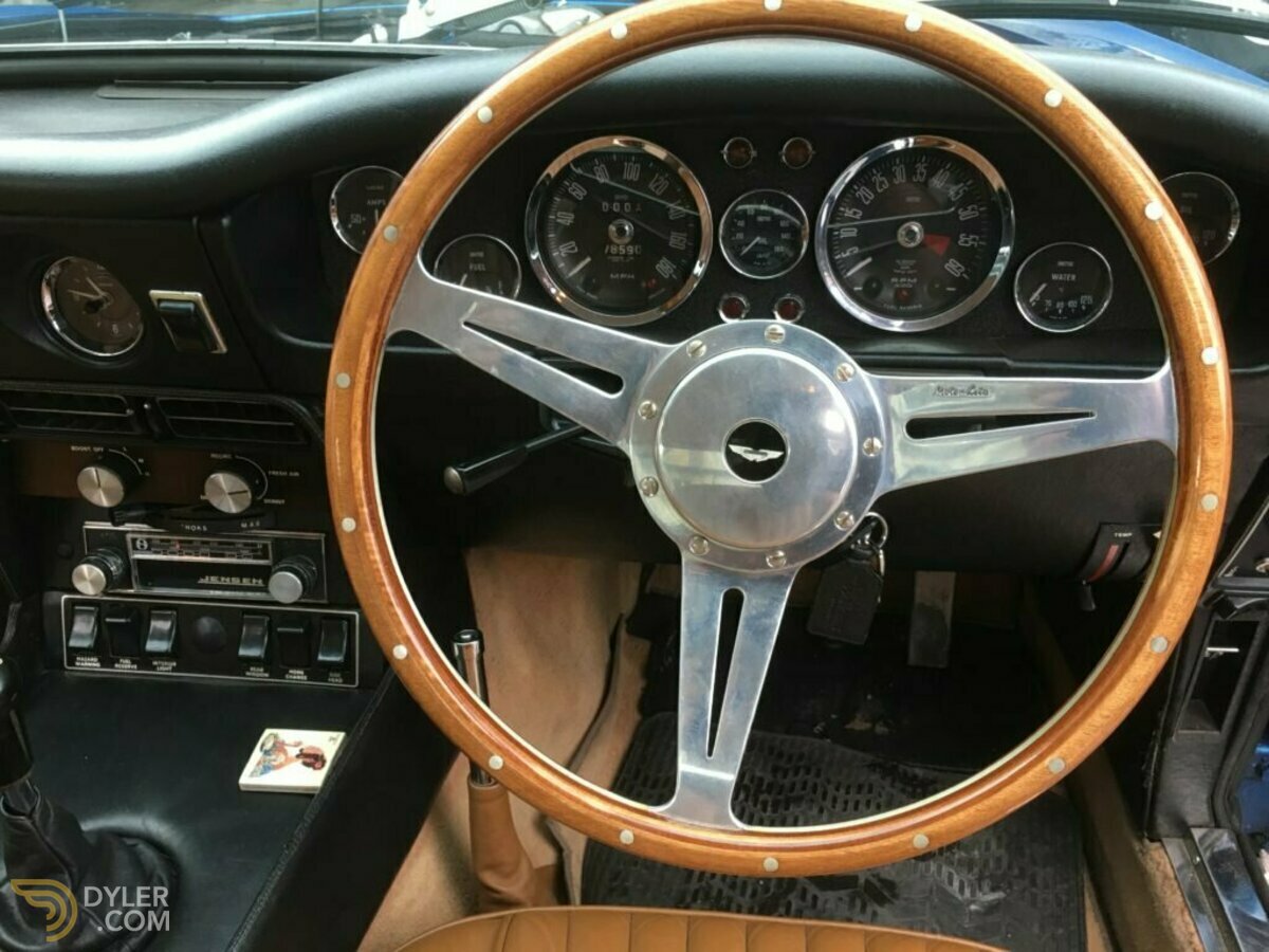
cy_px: 476
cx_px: 634
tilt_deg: -28.5
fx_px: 1063
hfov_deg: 61.7
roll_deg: +0.6
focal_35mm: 29
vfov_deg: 48.2
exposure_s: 1/17
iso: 40
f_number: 2.2
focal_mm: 4.15
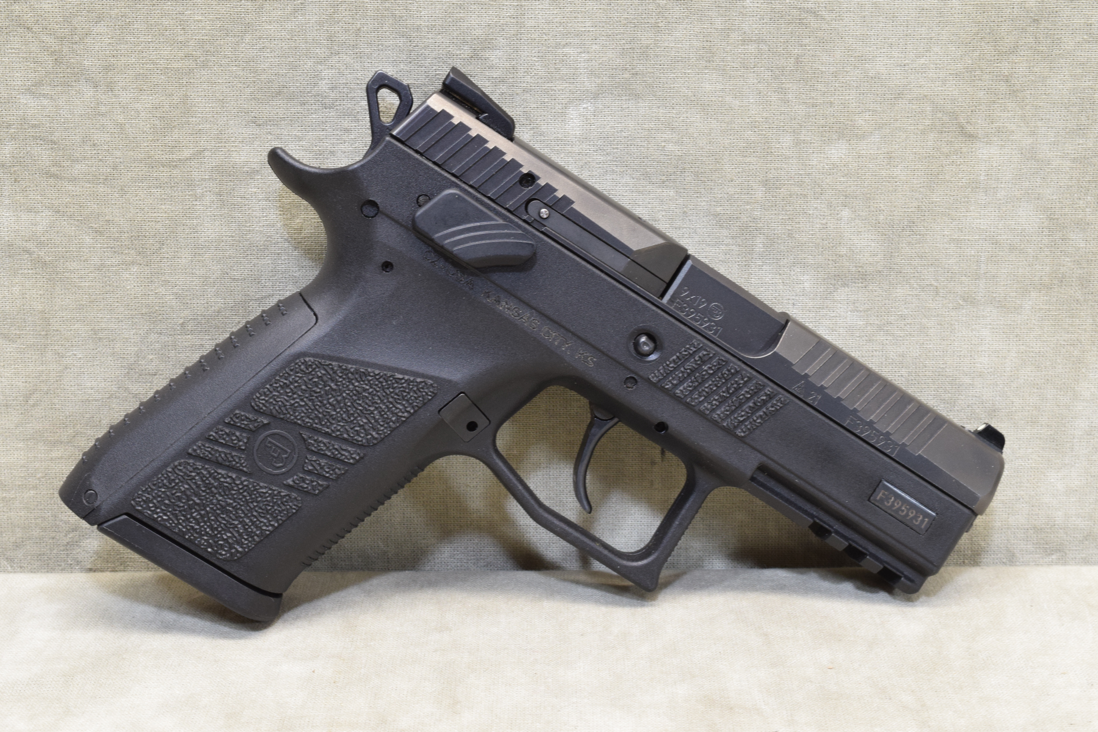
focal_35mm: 57
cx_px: 549
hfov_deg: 35.1
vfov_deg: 23.8
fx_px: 1738
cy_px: 366
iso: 800
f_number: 16
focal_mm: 38
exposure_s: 1/13
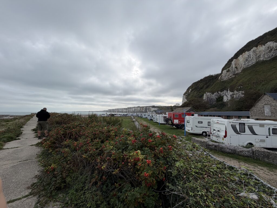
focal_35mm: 14
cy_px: 104
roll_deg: +0.6
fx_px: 112
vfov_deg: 85.7
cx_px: 138
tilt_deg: +5.4
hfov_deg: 102.1
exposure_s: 1/1105
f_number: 2.2
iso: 20
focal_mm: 2.22
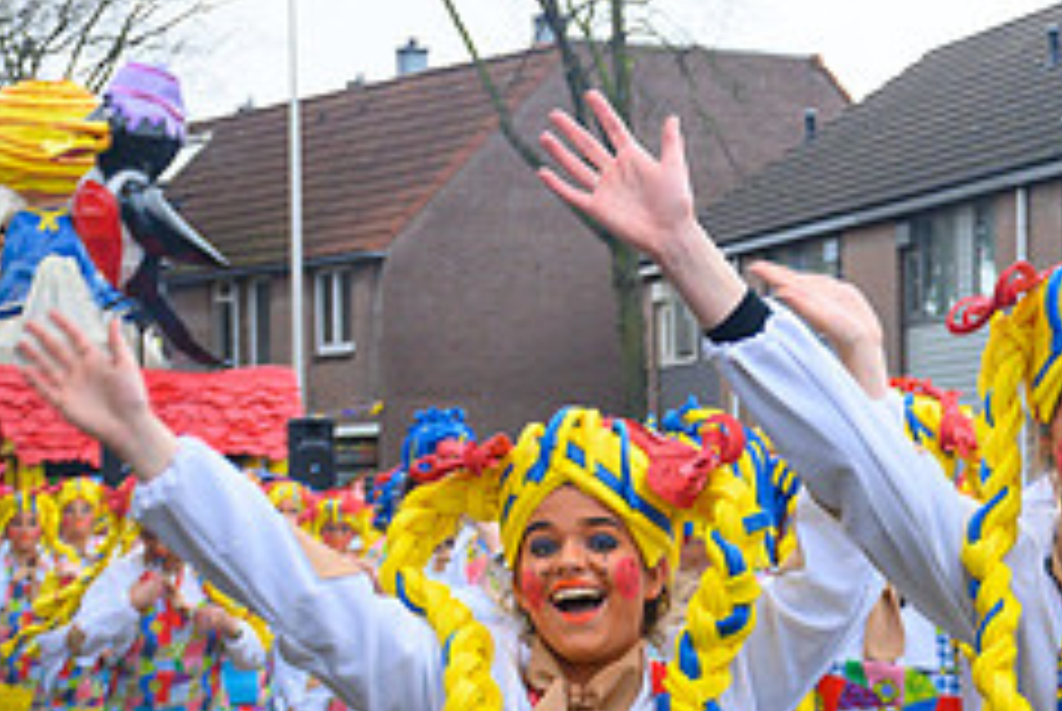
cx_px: 1264
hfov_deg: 14.2
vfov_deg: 9.8
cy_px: 502
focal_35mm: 140
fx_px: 4135
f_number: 6.3
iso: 400
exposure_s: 1/200
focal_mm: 38
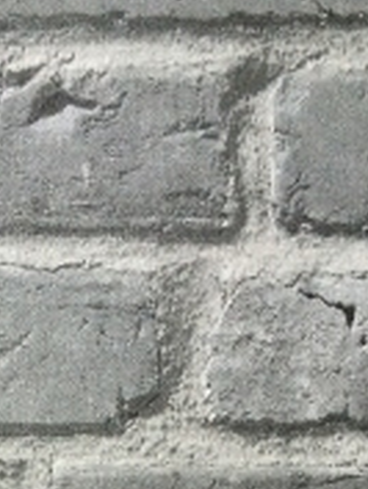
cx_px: 18
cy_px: 658
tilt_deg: -86.2
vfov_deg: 21.3
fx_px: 1161
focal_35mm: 82
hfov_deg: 17.7
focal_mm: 4.15
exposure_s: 1/33
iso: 250
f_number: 2.2
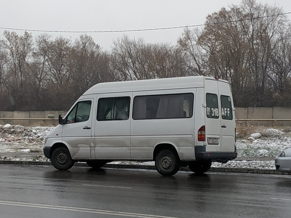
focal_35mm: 24
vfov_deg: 56.8
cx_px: 146
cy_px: 109
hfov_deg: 71.6
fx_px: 202
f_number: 1.9
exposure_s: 1/347
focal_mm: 3.94
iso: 100
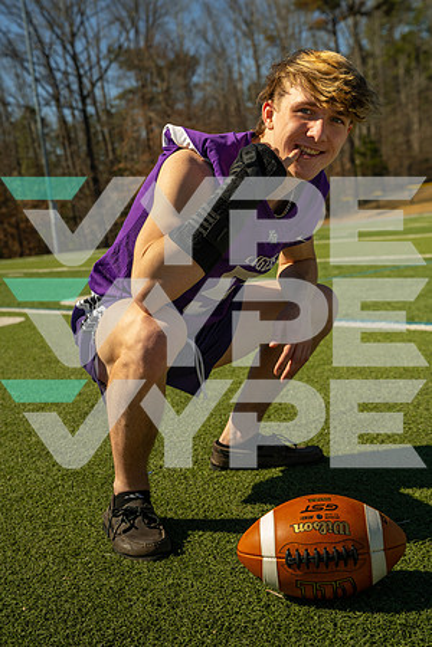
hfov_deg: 26.0
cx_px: 216
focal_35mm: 52
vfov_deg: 38.2
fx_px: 936
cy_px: 324
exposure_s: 1/125
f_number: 5.6
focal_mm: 52
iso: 100
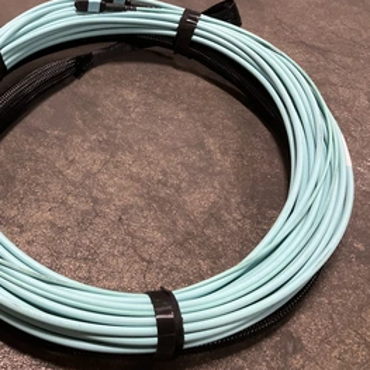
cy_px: 169
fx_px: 472
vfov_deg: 42.8
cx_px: 98
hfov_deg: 41.7
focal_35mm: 39
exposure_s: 1/40
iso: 250
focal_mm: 3
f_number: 1.8
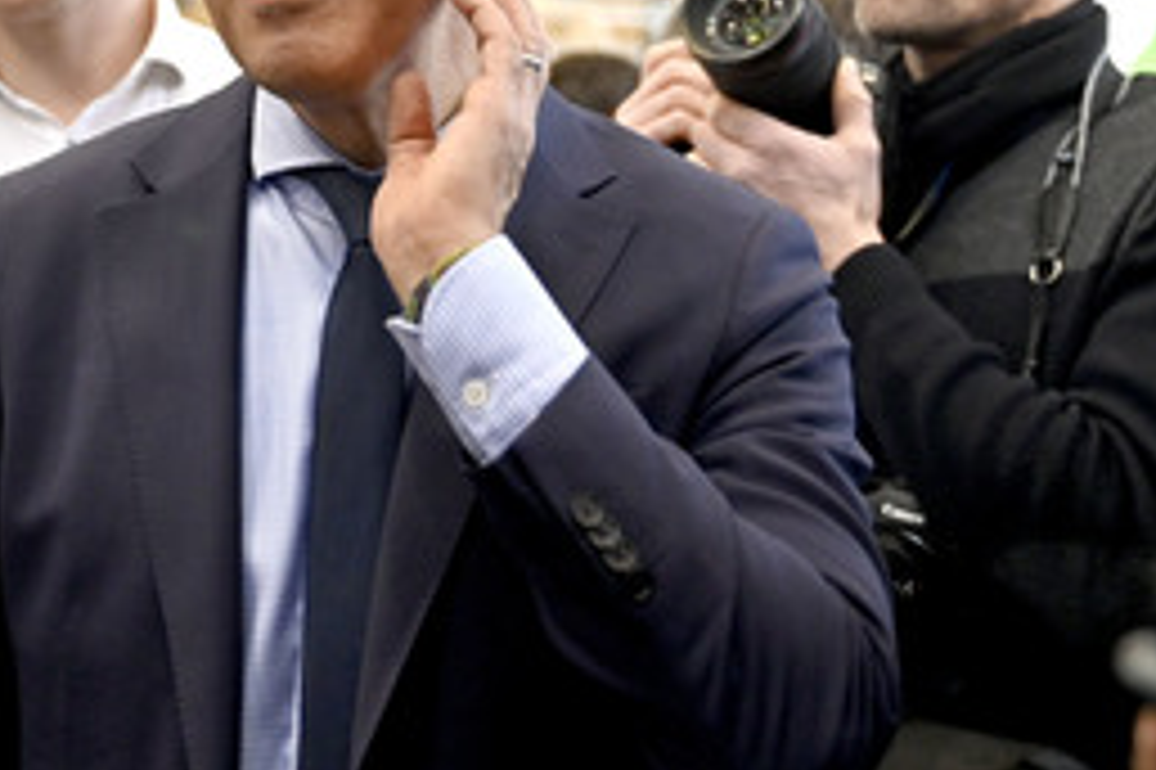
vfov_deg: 20.7
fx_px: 2086
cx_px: 317
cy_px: 189
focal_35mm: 65
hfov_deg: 30.6
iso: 500
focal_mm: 37
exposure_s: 1/250
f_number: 2.8
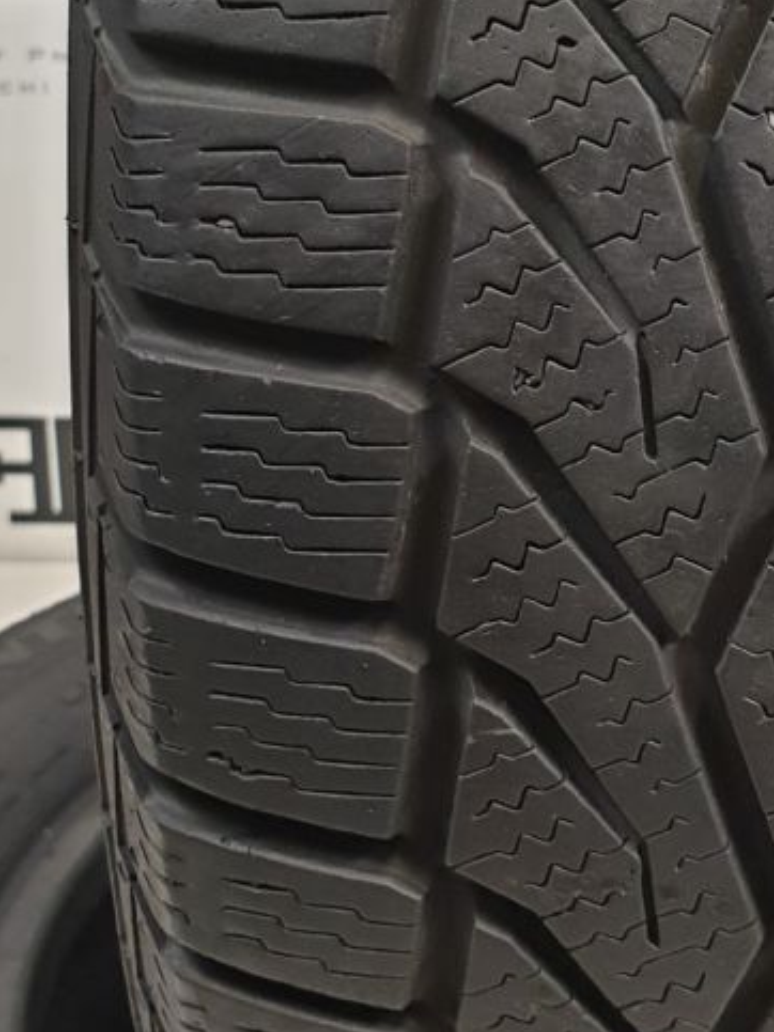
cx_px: 694
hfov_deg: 20.6
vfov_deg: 26.9
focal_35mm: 70
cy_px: 115
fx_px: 2088
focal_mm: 4.3
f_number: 2.4
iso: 160
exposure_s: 1/50
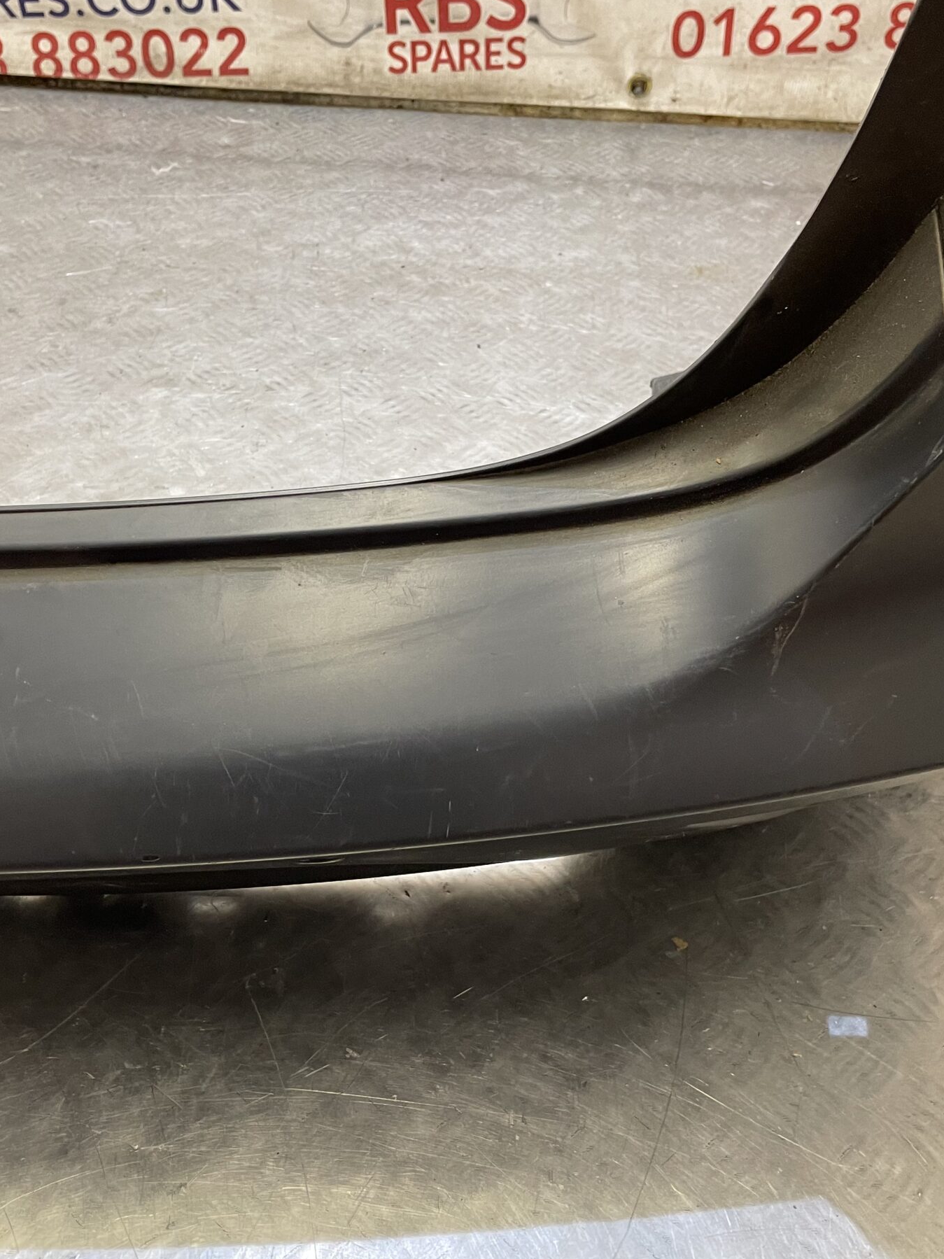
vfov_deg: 50.1
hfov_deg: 38.6
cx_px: 414
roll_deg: -4.8
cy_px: 647
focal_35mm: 37
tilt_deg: -42.8
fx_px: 1346
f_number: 1.6
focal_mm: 4.2
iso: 160
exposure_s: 1/50
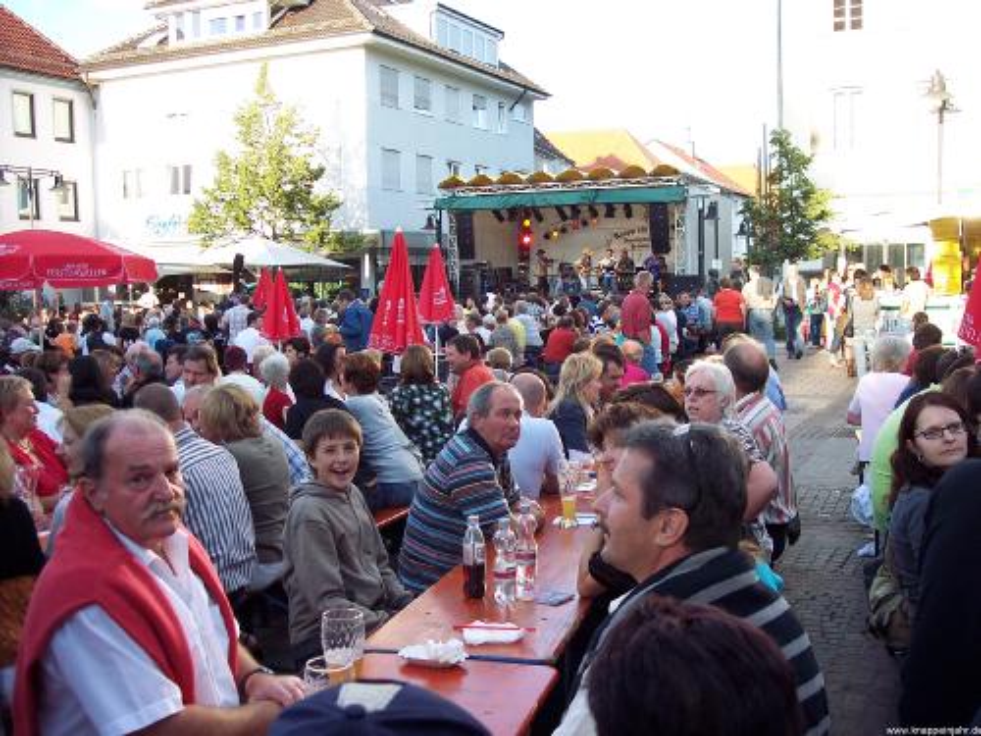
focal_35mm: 39
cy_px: 368
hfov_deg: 47.9
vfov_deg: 36.8
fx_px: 1105
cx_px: 490
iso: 100
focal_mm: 8
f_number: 3.4
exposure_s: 1/125
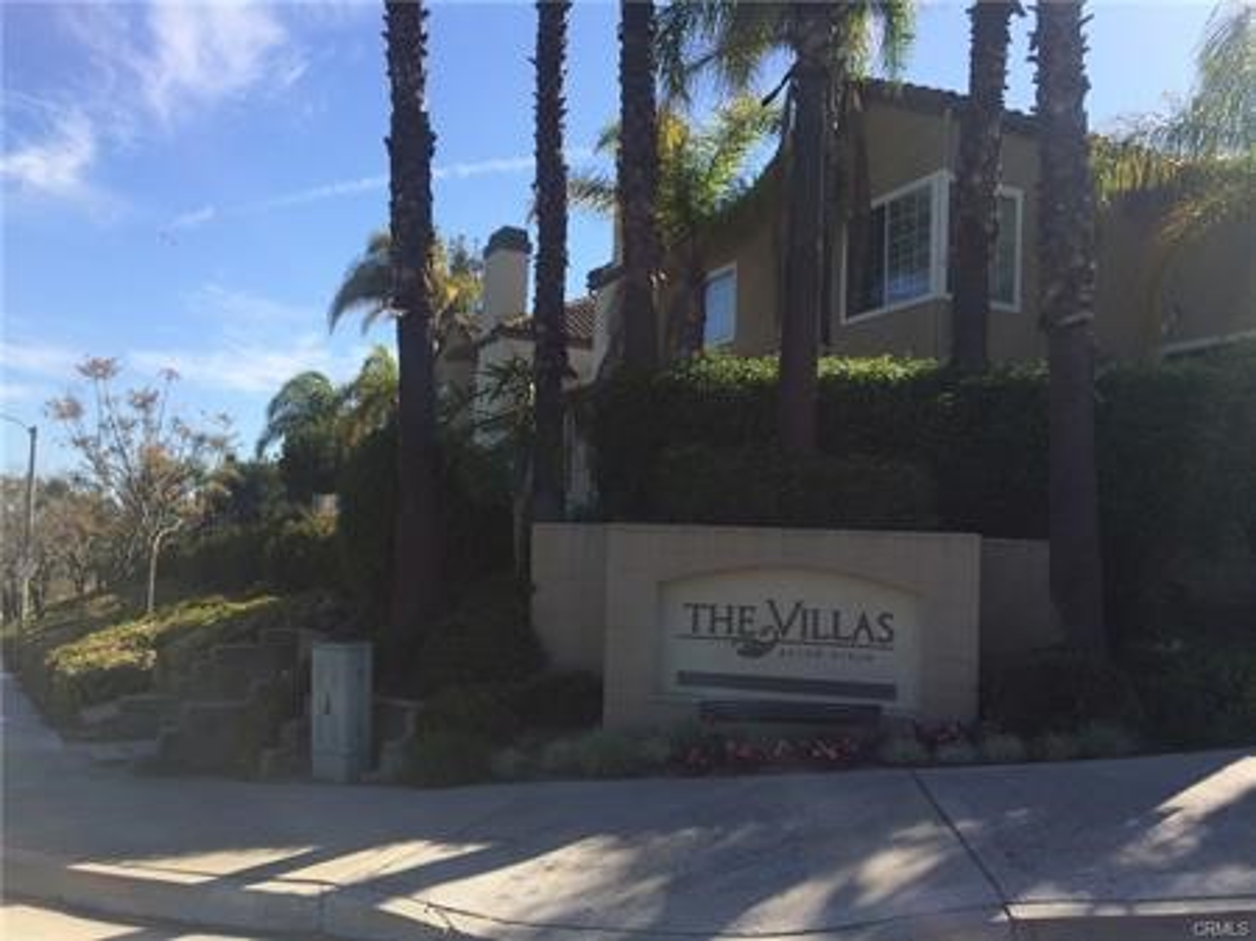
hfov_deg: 61.7
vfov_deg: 48.2
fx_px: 1052
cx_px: 628
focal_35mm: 29
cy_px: 470
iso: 32
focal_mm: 4.15
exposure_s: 1/1709
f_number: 2.2
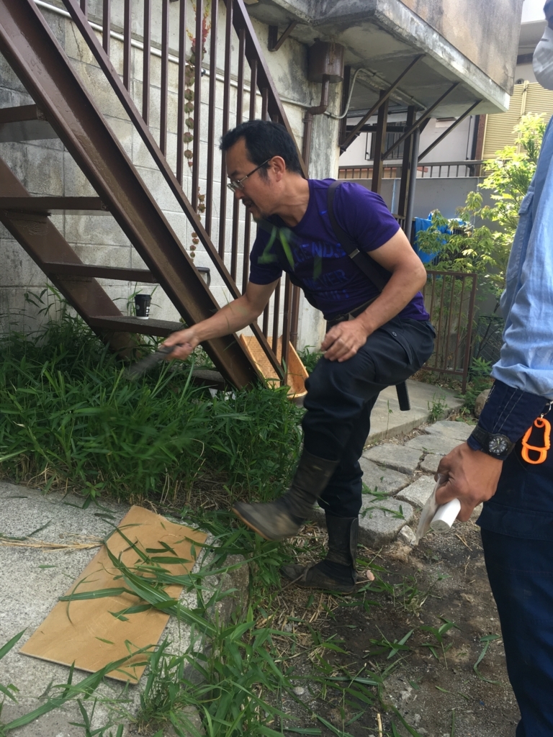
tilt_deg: -11.2
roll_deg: -3.0
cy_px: 368
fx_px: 618
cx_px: 276
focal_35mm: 29
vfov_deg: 61.7
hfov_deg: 48.2
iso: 32
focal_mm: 4.15
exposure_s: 1/120
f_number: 2.2
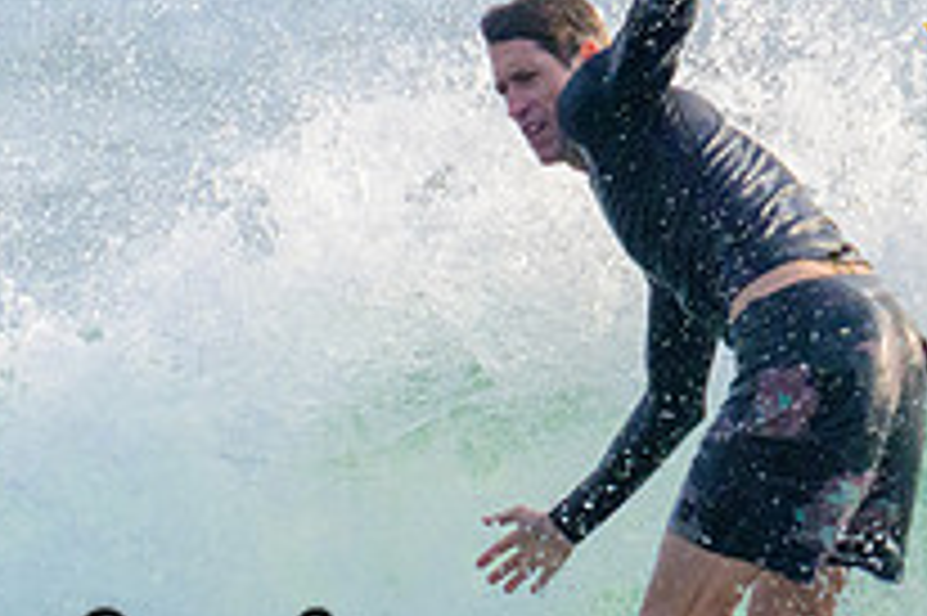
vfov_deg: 0.4
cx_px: 292
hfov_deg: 0.7
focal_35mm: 3087
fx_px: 79425
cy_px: 427
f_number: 13
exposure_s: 1/2000
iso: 2500
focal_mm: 800
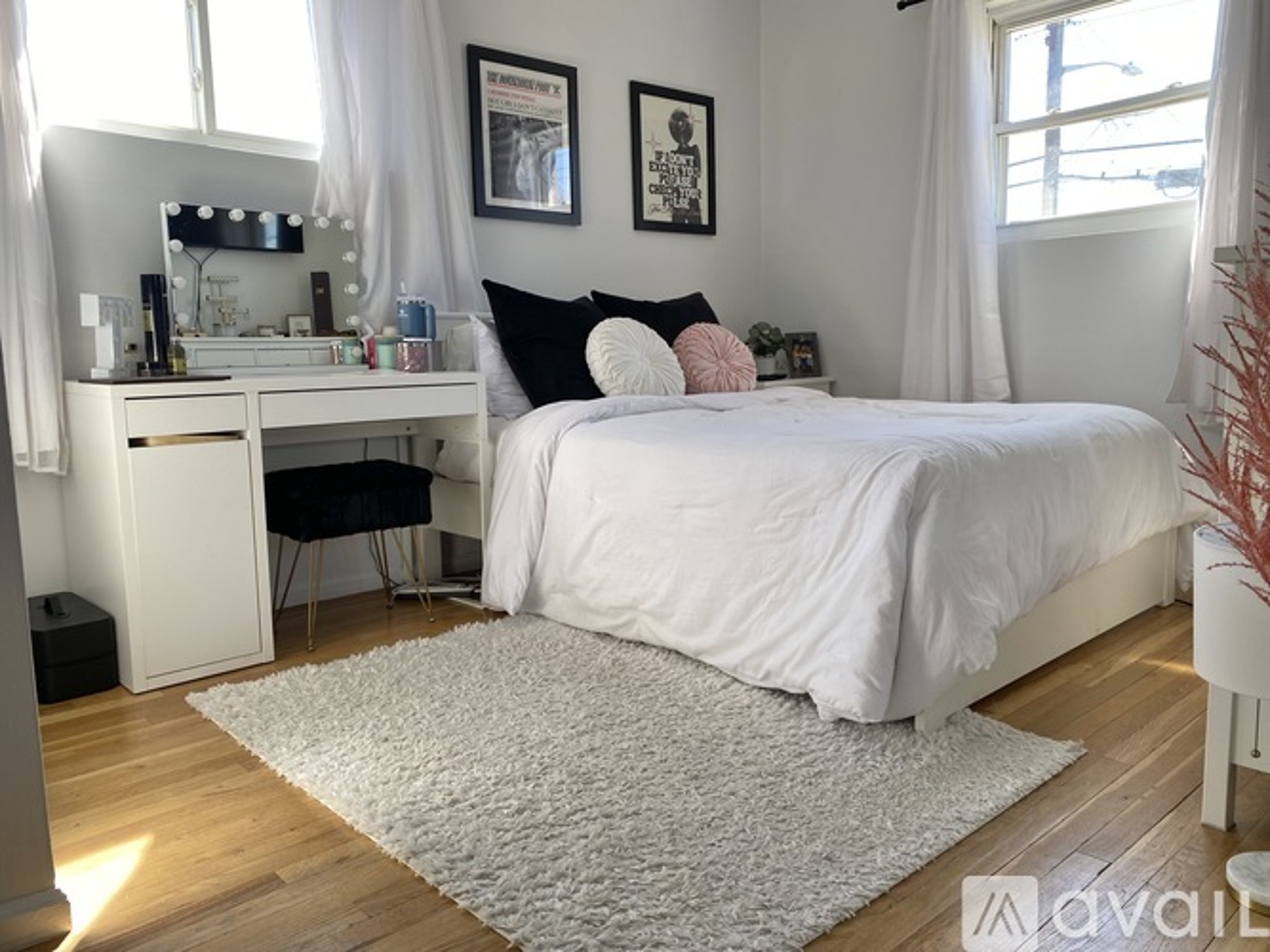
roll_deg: +0.8
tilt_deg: -6.9
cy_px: 476
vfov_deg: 53.0
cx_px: 635
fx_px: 954
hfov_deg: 67.3
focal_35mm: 26
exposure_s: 1/156
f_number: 1.8
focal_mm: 4.25
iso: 32
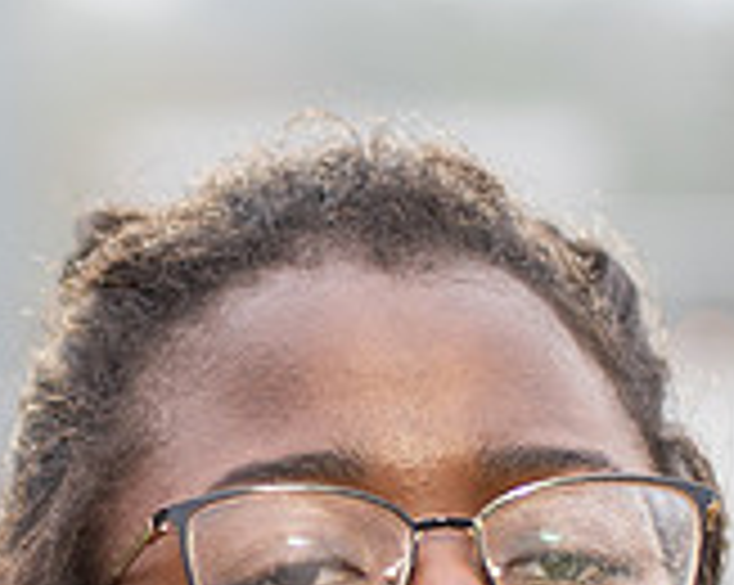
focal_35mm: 246
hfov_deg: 7.8
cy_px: 545
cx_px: -88
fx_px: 5338
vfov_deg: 6.3
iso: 100
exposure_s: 1/160
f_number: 1.8
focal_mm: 50
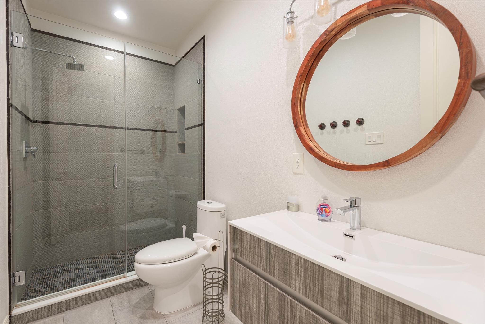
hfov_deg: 96.7
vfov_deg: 73.8
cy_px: 162
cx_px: 242
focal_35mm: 16
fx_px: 216
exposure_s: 1/3
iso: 100
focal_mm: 16
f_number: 7.1
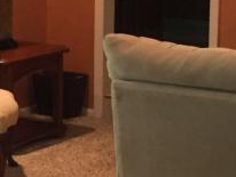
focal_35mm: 144
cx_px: 9
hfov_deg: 13.5
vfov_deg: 10.3
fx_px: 983
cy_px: 32
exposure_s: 1/30
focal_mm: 4.15
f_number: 2.2
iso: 125
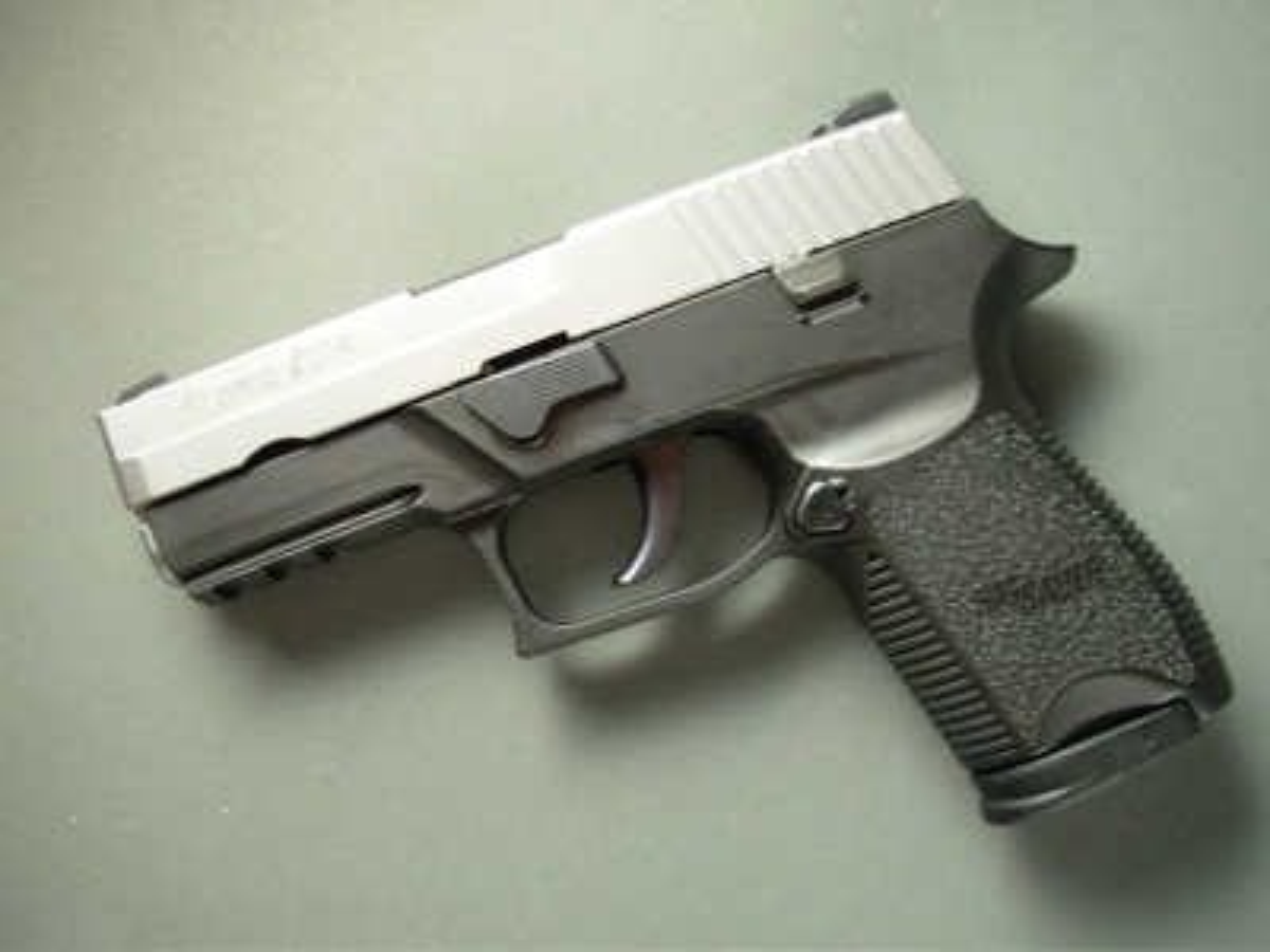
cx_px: 635
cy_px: 476
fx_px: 1394
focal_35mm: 38
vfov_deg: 37.7
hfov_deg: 49.0
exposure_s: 1/5.7
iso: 50
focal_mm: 6.3
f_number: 2.9
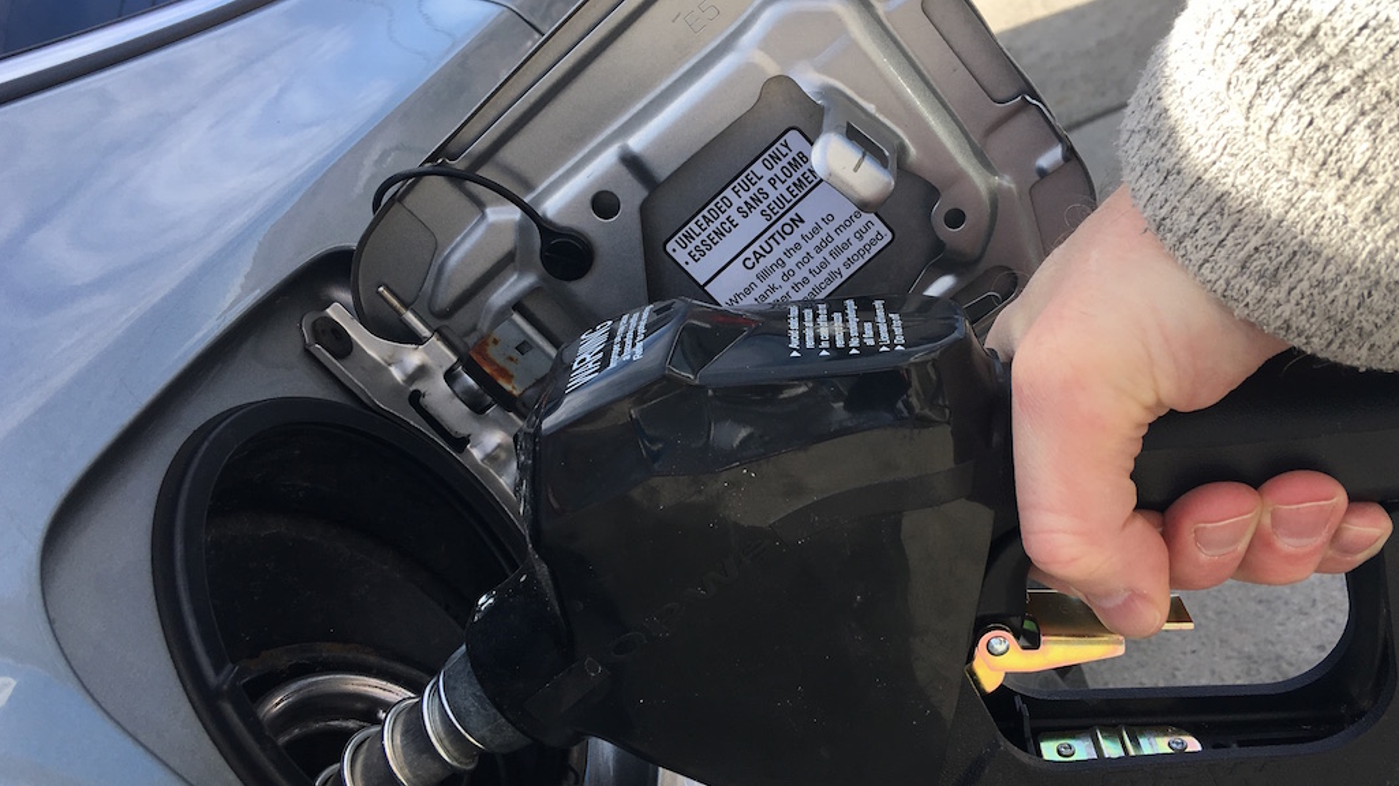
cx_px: 762
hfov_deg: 53.9
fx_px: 1372
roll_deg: +30.6
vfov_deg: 32.0
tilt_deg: -28.0
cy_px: 418
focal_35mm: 37
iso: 25
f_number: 2.2
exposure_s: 1/561
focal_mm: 4.15
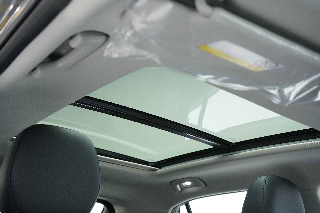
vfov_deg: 34.2
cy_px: 106
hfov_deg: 49.6
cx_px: 160
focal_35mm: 39
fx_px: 347
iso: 2500
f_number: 5.6
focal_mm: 39
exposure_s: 1/60
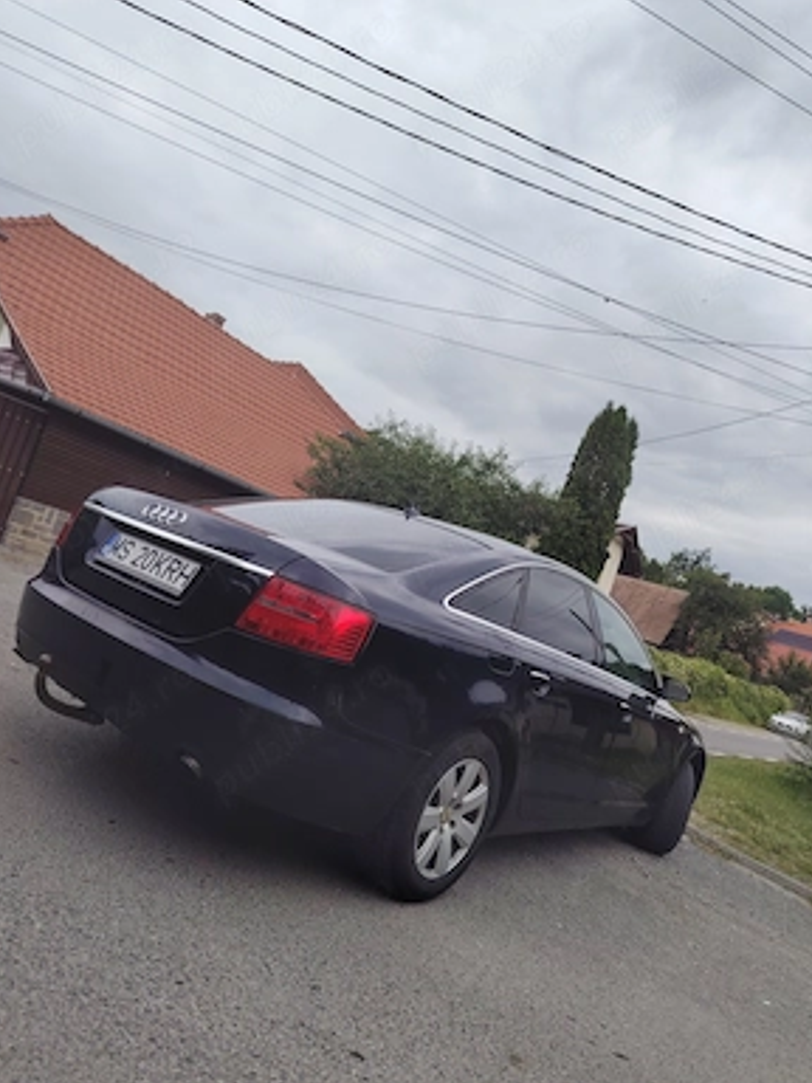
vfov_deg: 69.4
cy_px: 561
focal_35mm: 25
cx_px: 400
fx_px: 782
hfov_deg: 54.9
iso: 100
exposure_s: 1/345
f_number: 1.75
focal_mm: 5.25
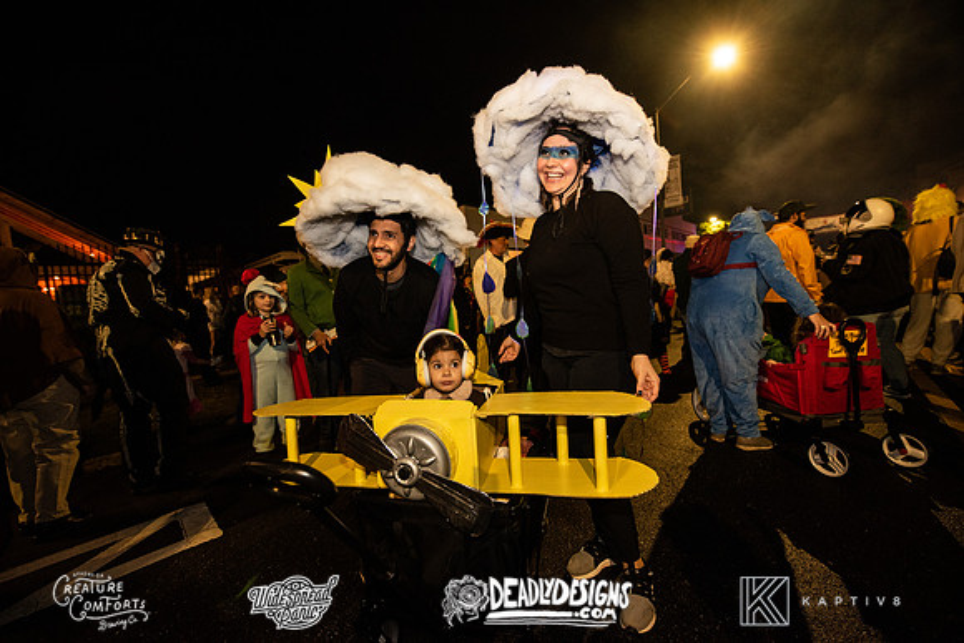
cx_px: 482
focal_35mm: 14
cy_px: 322
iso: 2000
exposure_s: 1/80
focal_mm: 14
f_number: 3.5
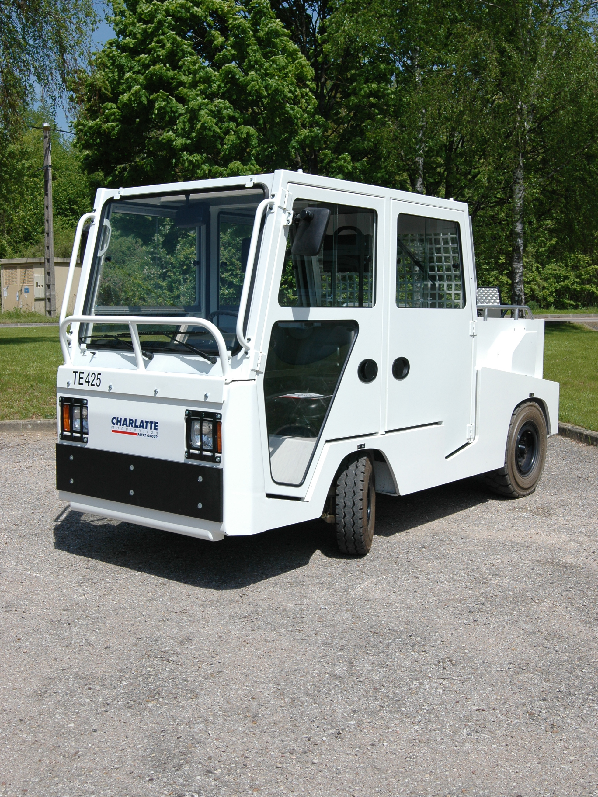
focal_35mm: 43
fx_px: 990
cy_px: 396
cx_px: 301
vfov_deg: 43.8
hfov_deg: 33.6
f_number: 10
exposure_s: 1/400
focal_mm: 26
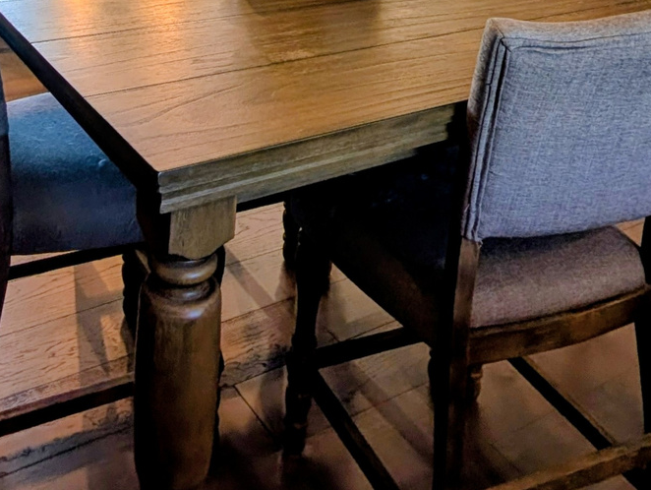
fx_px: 697
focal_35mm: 37
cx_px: 219
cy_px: -171
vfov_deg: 29.7
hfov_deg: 49.3
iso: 85
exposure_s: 1/120
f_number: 1.7
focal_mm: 2.02
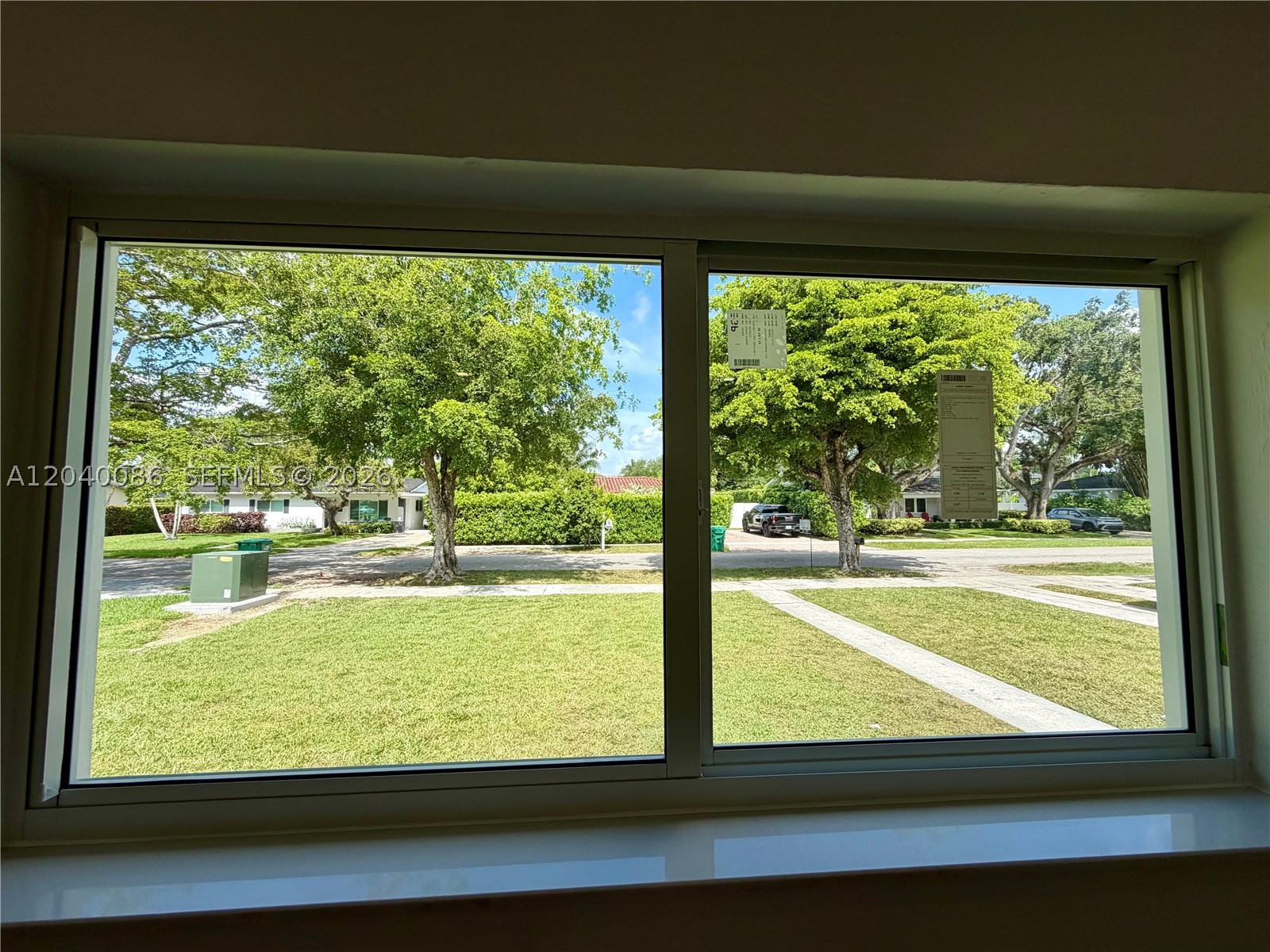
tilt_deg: +2.9
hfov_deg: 102.1
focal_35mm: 14
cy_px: 476
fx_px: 514
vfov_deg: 85.7
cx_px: 635
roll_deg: +0.9
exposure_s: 1/651
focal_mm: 2.22
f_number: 2.2
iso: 40
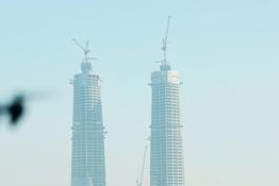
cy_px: 163
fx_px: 1714
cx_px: 111
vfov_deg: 6.2
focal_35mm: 221
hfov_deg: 9.3
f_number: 6.3
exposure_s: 1/200
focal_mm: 116
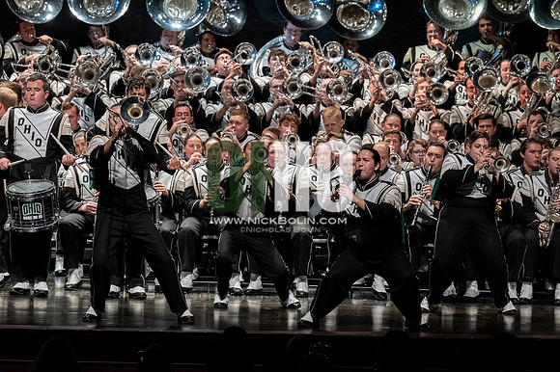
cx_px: 280
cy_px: 186
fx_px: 3374
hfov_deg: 9.5
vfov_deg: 6.3
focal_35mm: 217
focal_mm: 145
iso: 4000
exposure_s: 1/500
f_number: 4
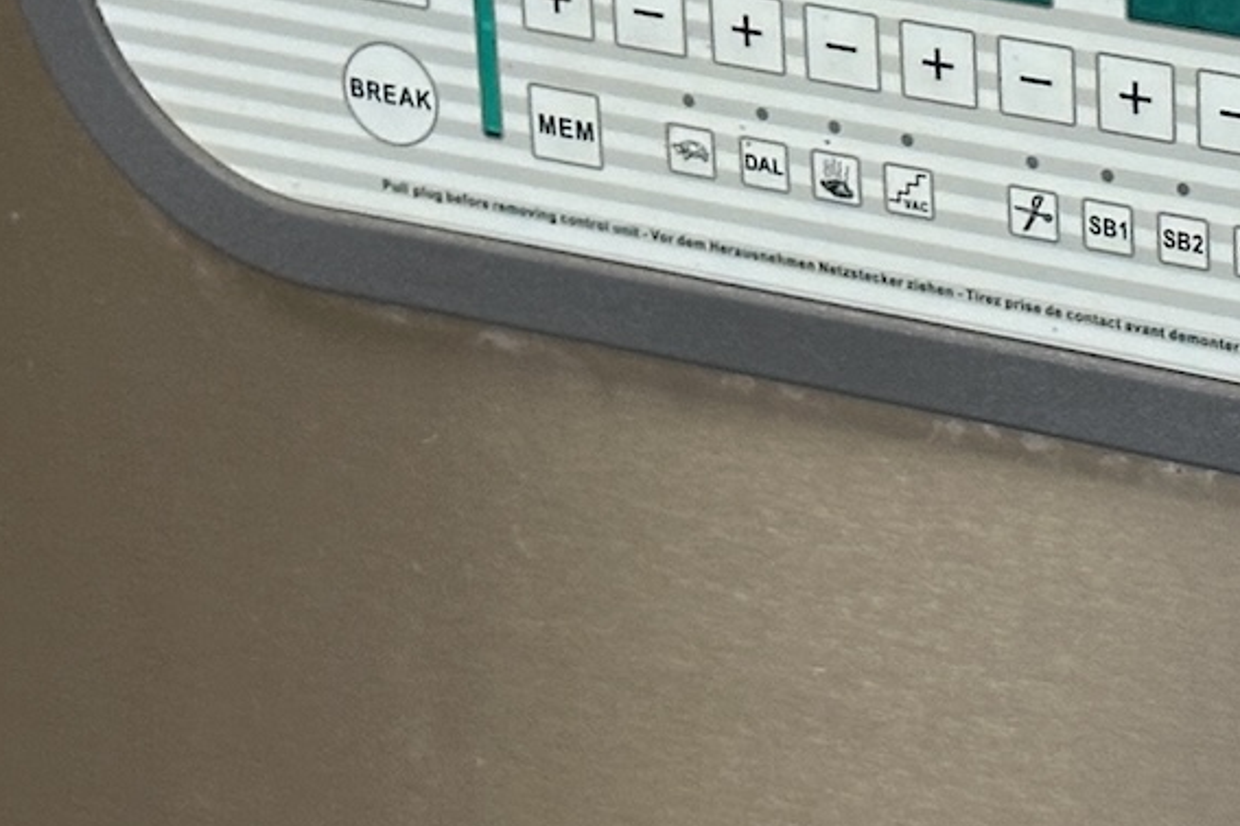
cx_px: 1247
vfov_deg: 7.8
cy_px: 118
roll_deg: +0.6
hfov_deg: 11.6
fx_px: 6062
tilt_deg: -21.3
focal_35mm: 176
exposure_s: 1/33
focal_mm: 6.86
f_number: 1.78
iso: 200
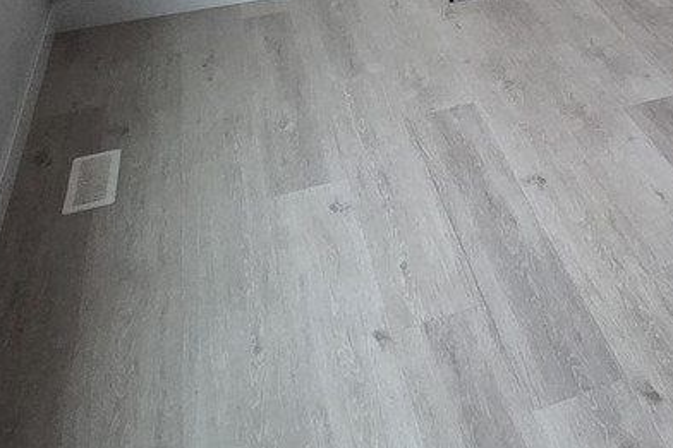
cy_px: -306
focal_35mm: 53
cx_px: 781
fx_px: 990
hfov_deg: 32.0
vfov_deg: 20.1
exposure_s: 1/100
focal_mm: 2.2
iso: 250
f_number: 2.2
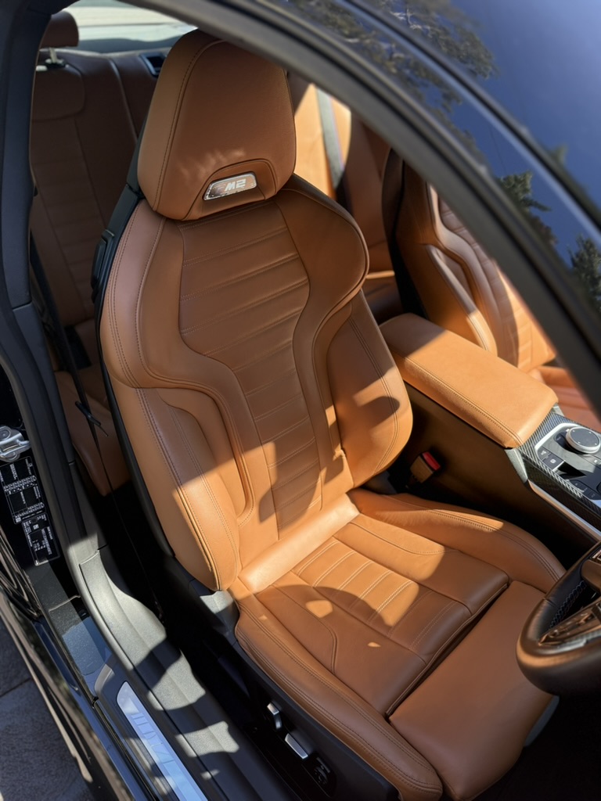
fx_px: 556
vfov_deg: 71.6
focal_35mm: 24
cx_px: 300
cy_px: 400
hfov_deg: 56.8
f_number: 1.78
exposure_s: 1/473
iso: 100
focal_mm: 6.76
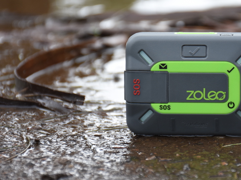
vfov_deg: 6.7
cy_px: 63
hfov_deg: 8.9
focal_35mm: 221
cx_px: 180
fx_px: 1538
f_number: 5.6
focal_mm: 100
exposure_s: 1/80
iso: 250
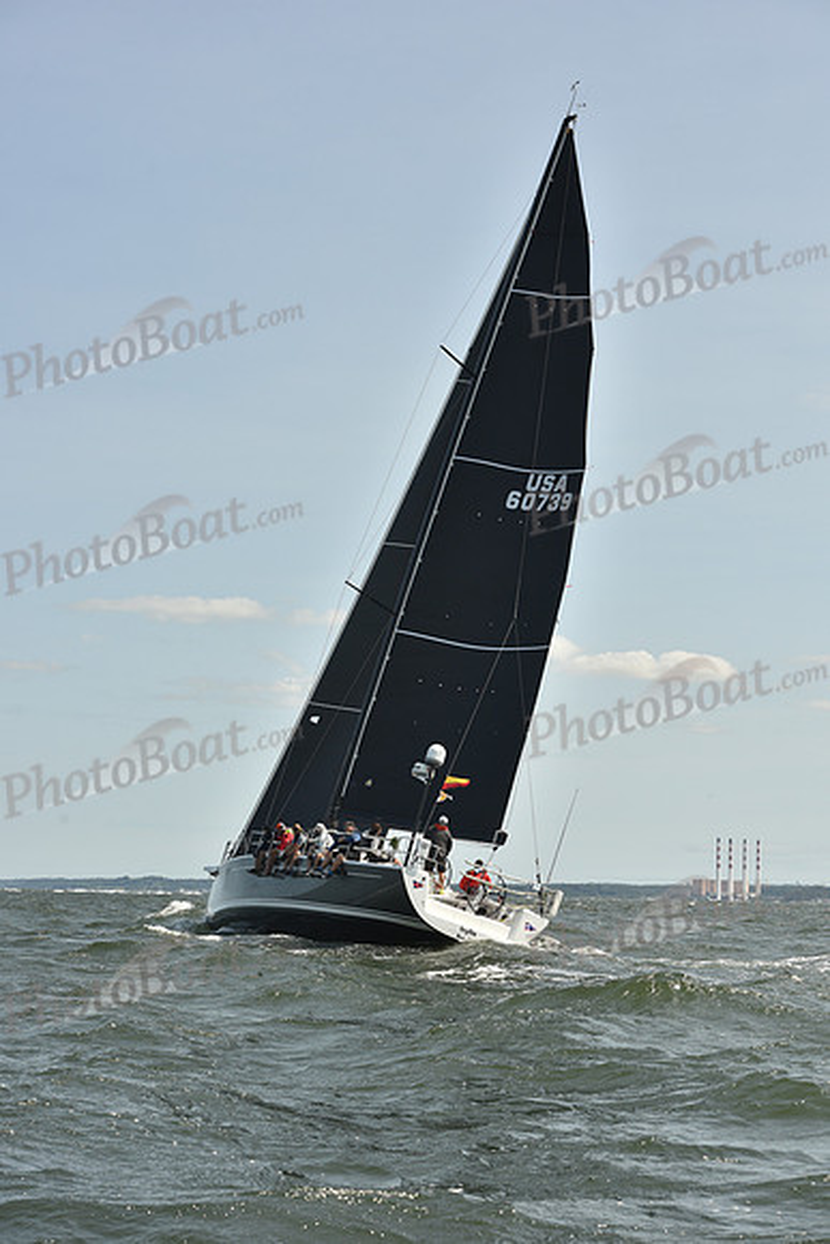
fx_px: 2419
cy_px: 622
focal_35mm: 70
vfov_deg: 28.8
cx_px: 415
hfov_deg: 19.5
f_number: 9
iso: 250
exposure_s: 1/800
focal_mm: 70
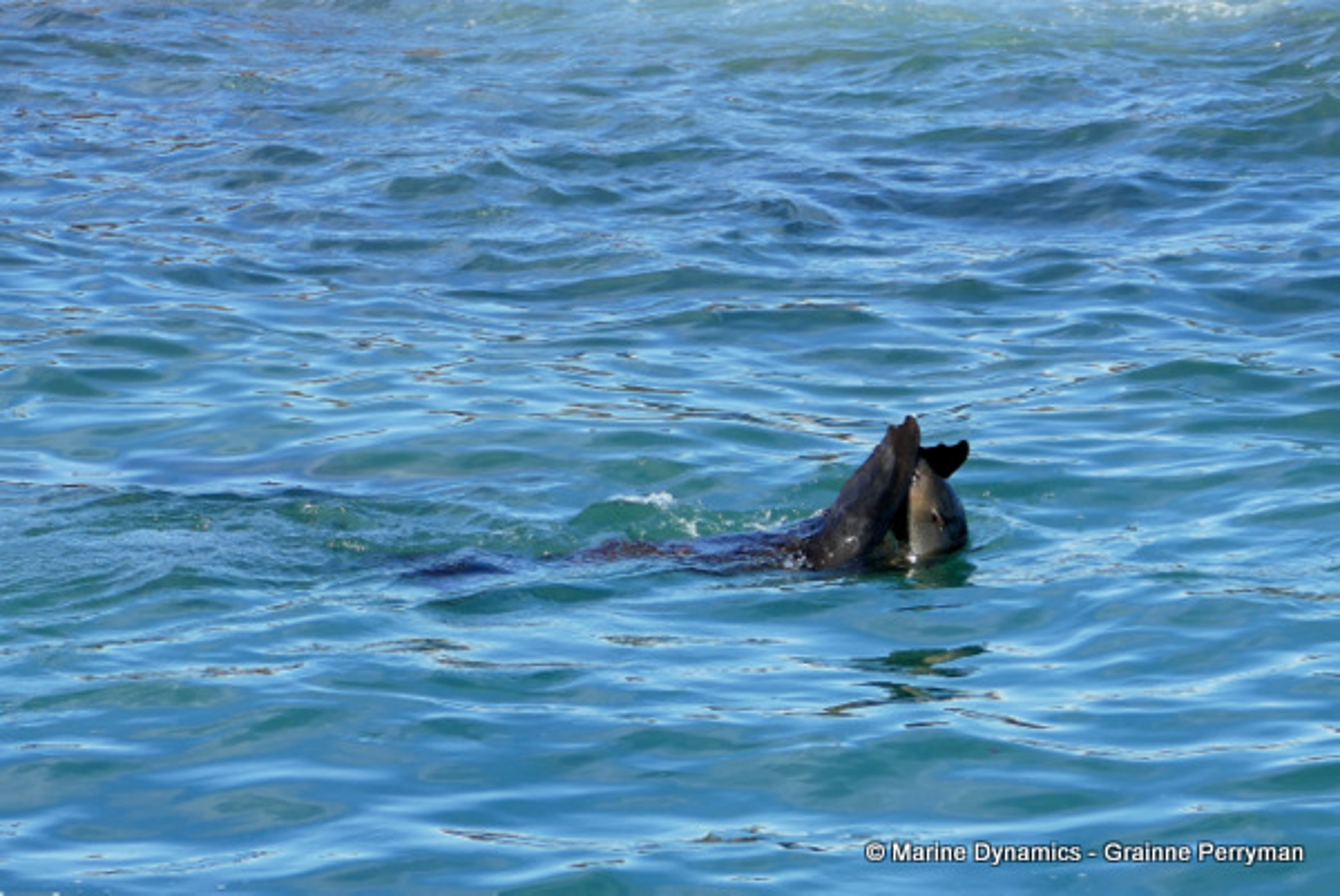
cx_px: 670
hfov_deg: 14.7
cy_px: 448
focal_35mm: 139
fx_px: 5177
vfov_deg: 9.9
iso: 125
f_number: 3.9
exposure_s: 1/500
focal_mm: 50.69
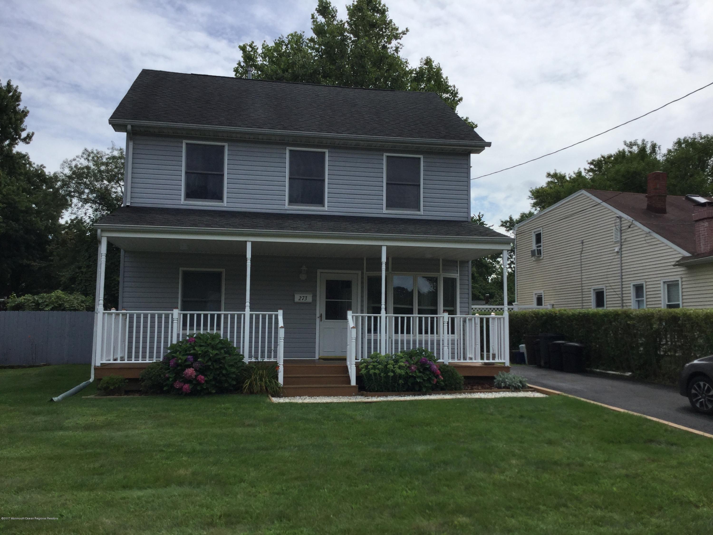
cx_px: 356
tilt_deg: +4.0
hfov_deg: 58.4
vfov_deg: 45.4
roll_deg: -2.0
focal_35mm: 31
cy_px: 268
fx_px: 639
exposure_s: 1/1733
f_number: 2.4
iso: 25
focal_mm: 3.3
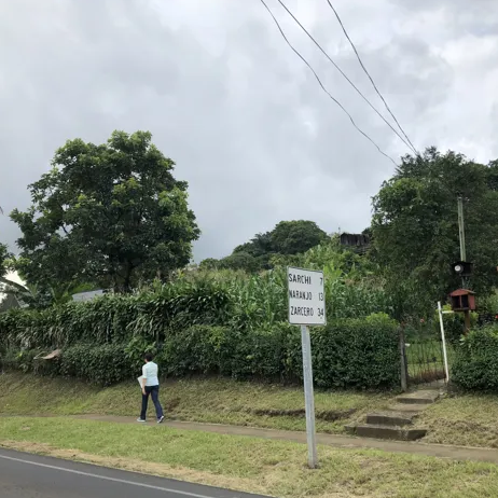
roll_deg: +2.3
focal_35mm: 34
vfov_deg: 48.5
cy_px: 251
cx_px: 303
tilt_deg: +12.7
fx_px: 553
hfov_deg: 48.1
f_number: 1.8
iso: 20
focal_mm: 3.99
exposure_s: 1/1453
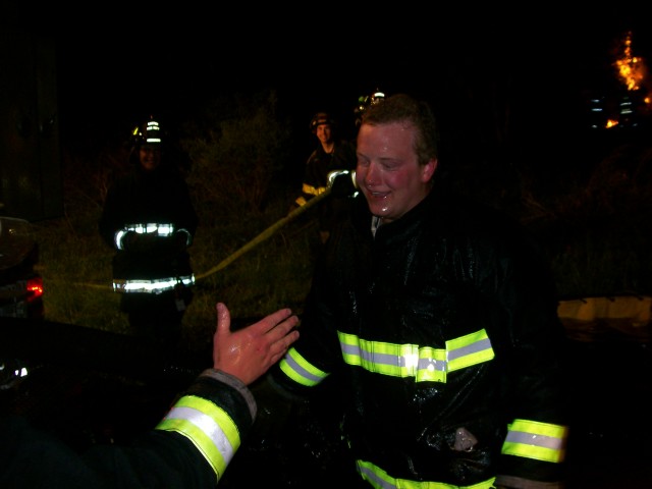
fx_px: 678
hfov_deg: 51.4
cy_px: 244
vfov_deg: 39.7
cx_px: 326
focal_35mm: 36
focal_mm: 6
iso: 80
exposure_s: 1/64
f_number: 2.7
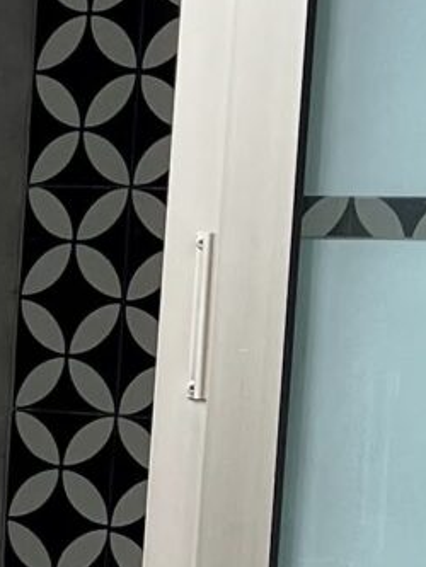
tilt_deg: -7.2
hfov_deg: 6.7
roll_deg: -2.0
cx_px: -895
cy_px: 553
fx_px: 3280
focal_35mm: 200
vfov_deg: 9.8
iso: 40
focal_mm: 5.1
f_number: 1.6
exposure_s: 1/216
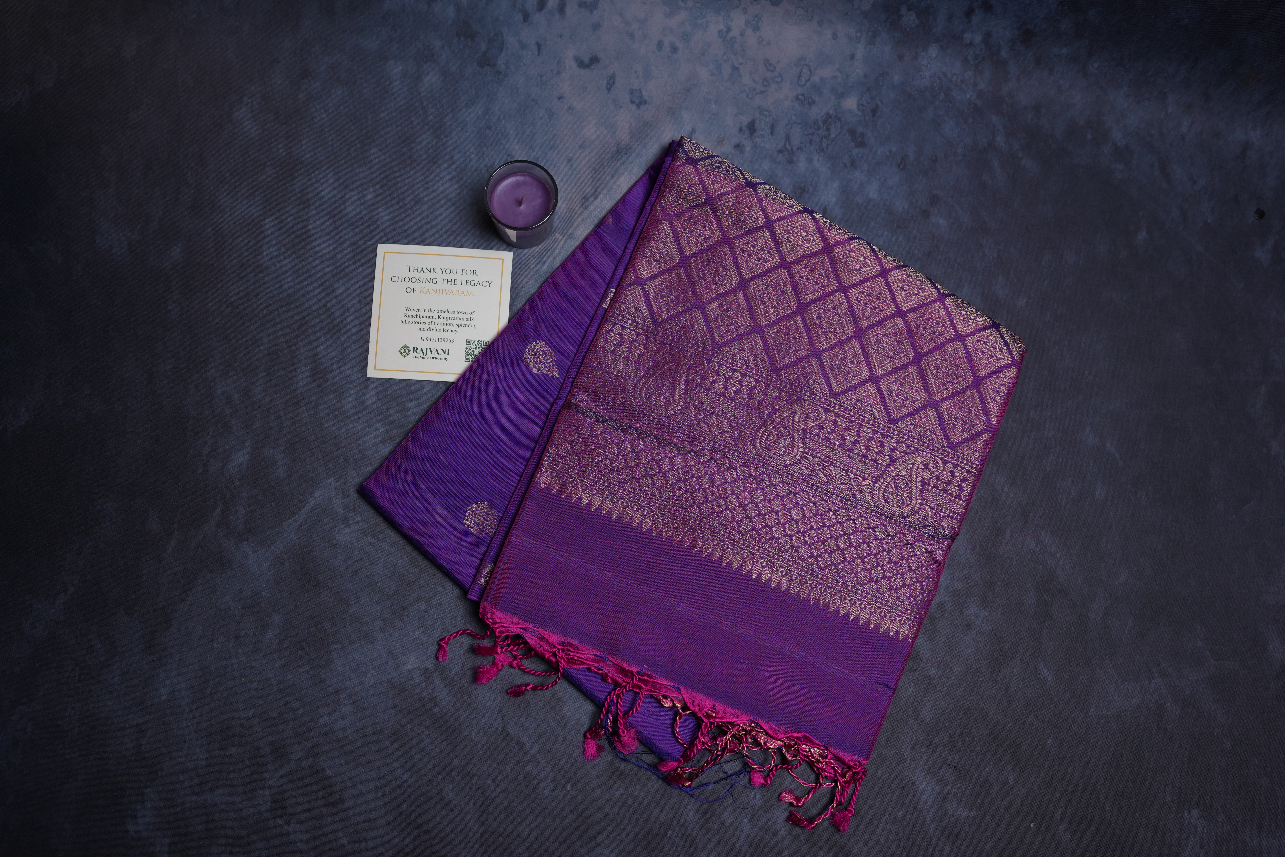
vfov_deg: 37.9
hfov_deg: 54.4
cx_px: 642
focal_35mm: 35
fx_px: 1249
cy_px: 428
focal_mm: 35
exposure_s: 1/100
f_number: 5
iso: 320
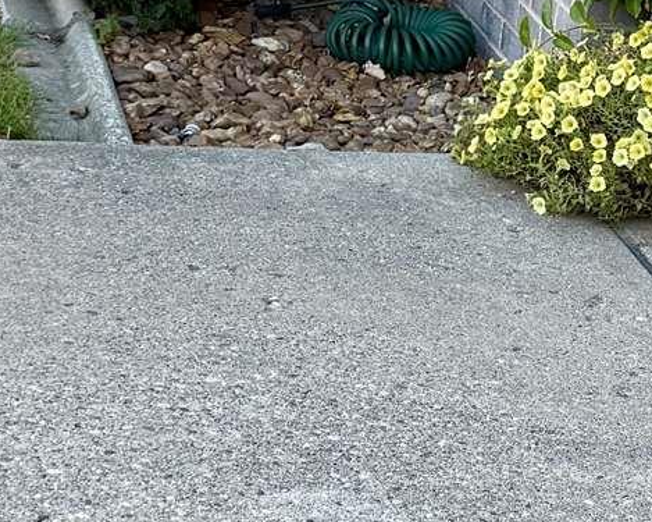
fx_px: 2219
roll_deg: -9.5
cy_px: -167
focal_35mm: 115
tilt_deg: -12.1
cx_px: 1016
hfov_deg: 15.3
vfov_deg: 12.9
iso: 100
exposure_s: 1/497
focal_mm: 6.76
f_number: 1.78
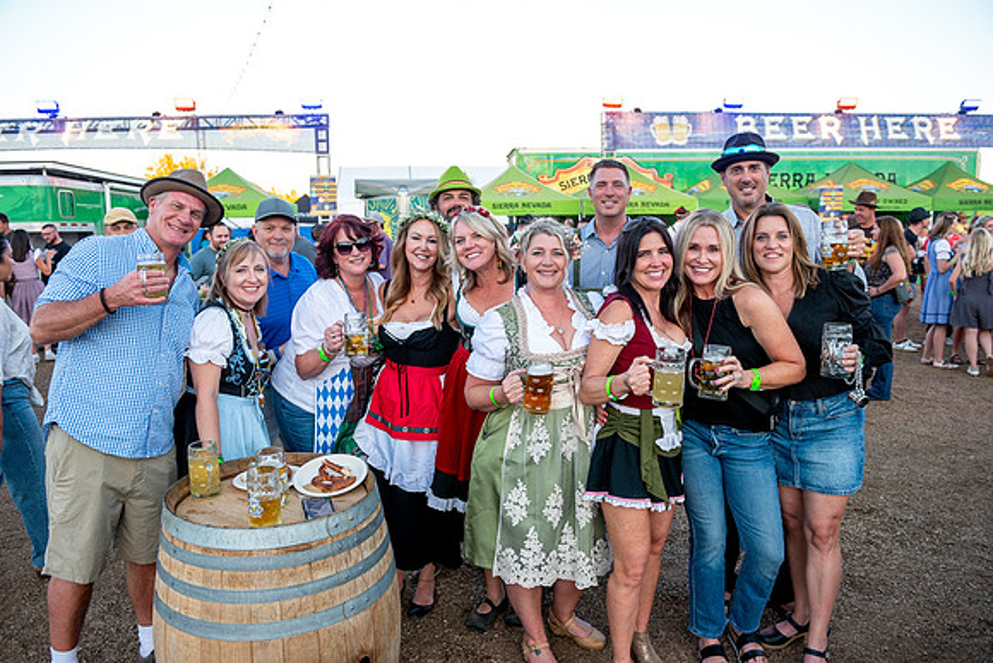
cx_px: 496
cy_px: 332
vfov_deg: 48.0
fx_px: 745
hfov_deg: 67.4
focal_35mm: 27
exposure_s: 1/400
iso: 640
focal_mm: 27
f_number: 4
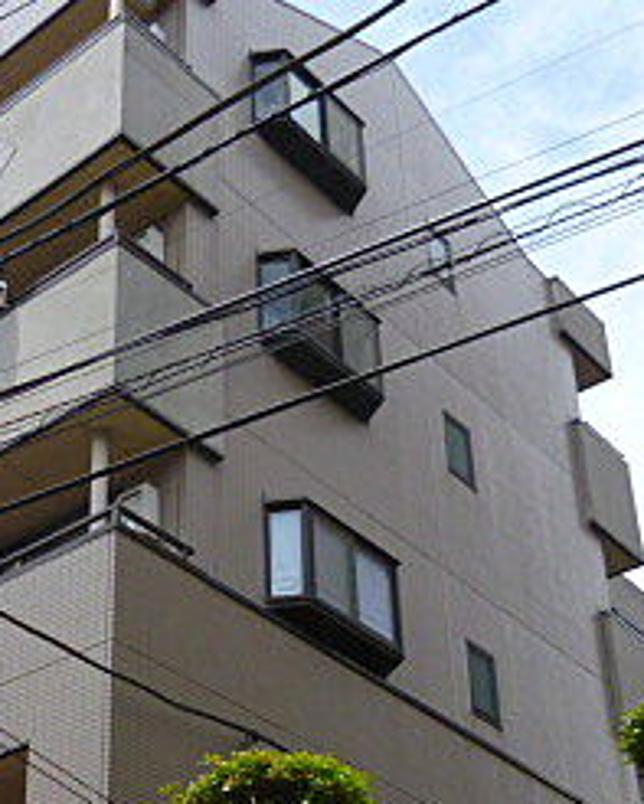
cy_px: 601
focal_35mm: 61
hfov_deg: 24.1
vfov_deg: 30.4
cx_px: 23
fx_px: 1452
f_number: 2.5
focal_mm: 4.3
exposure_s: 1/1000
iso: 100
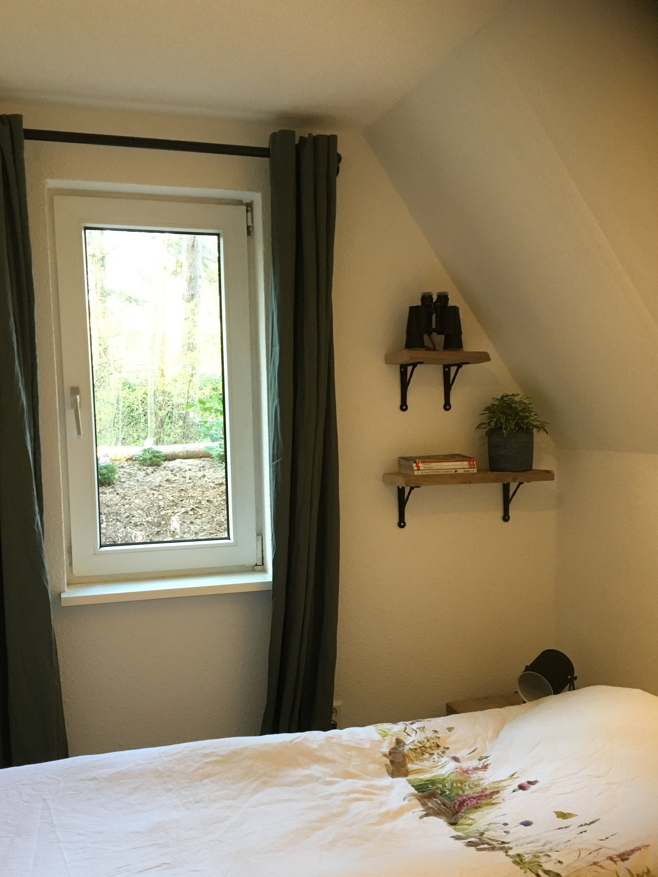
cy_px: 486
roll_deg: +1.1
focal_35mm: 35
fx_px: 887
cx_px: 335
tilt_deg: -4.8
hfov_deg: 40.7
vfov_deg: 52.5
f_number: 2.2
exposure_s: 1/25
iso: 200
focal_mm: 4.15
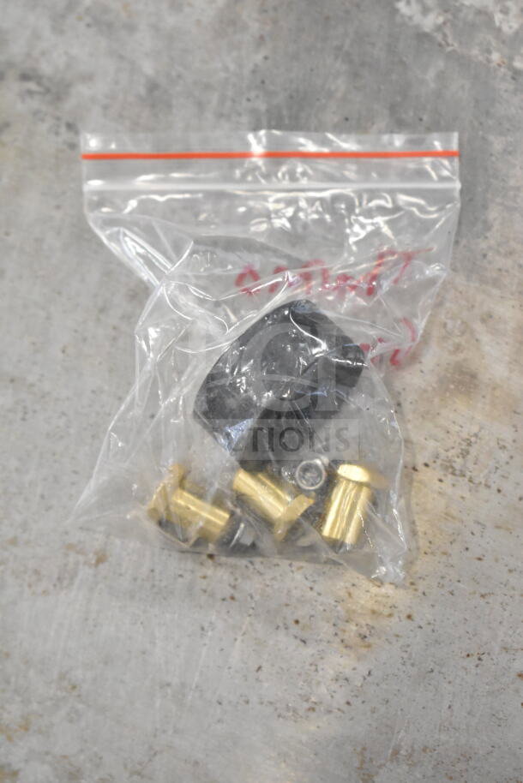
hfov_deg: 16.6
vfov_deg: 24.6
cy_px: 392
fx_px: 1796
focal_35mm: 82
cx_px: 262
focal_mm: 55
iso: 7200
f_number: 5.6
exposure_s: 1/100
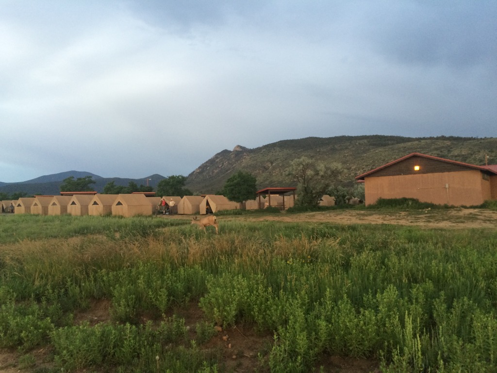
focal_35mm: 29
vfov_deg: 48.2
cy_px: 186
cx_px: 248
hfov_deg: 61.7
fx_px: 416
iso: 50
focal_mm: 4.15
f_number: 2.2
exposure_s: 1/30
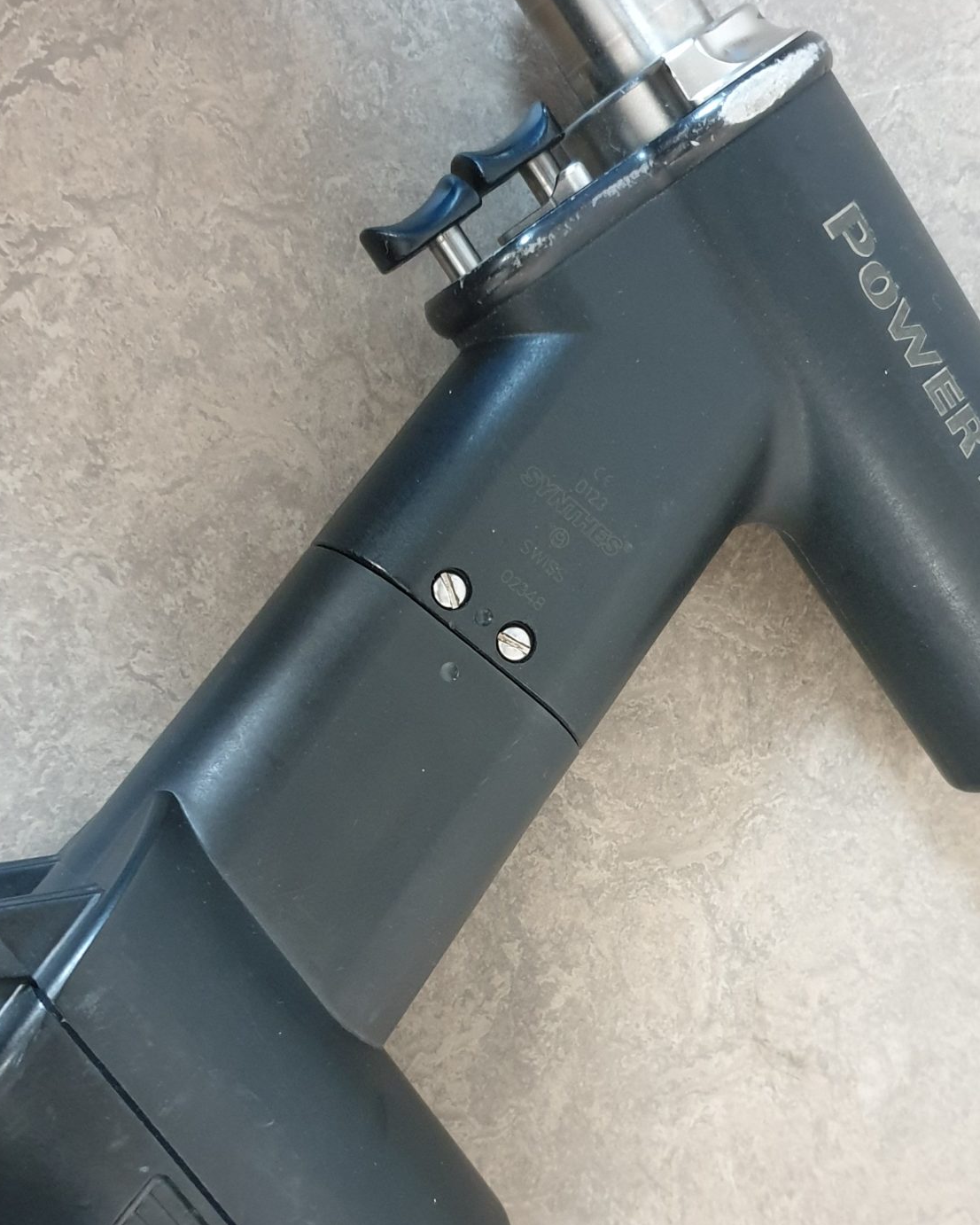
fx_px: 1704
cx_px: 486
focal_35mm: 47
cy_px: 719
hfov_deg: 32.1
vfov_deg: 39.4
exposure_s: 1/25
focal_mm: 4.3
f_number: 1.5
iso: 320
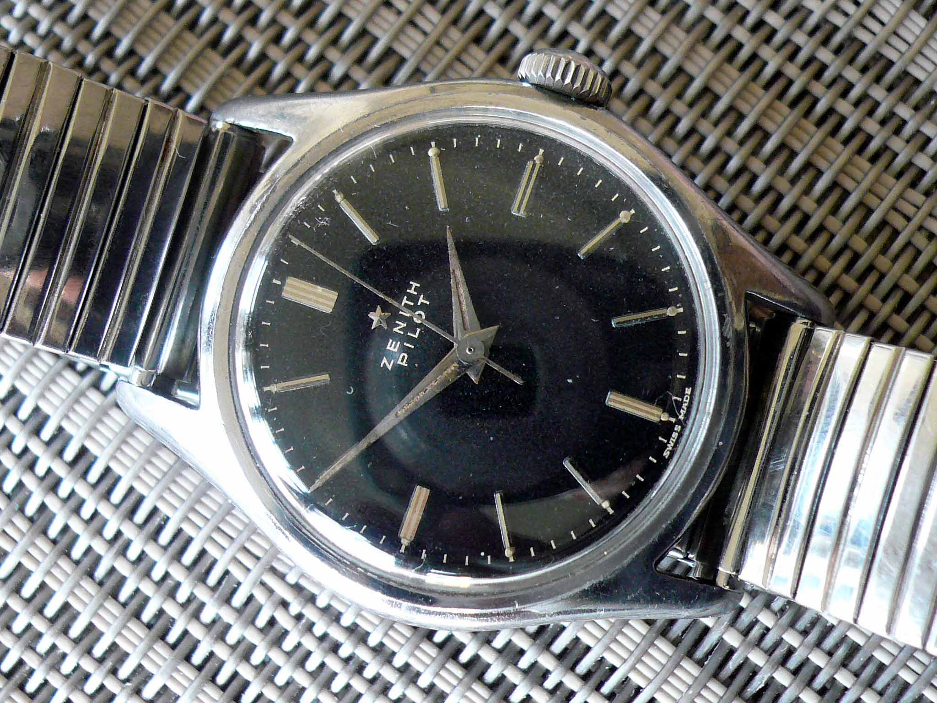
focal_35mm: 51
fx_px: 1380
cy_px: 352
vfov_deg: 28.6
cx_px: 468
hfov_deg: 37.5
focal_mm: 5.4
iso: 160
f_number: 3
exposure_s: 1/15
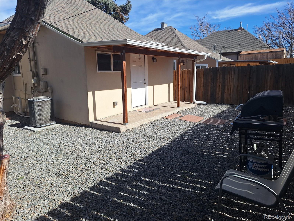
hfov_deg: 73.9
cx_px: 147
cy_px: 110
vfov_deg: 58.9
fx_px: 195
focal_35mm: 23
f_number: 1.8
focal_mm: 5.54
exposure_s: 1/3610
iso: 40
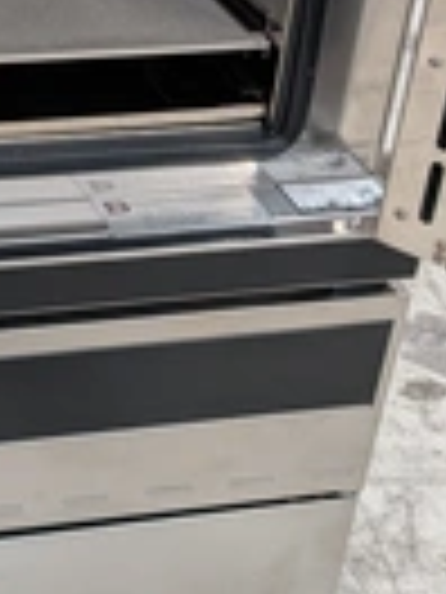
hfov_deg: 18.3
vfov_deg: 24.2
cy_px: -122
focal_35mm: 73
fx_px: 1254
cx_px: -187
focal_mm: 6.9
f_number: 1.68
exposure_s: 1/44.7
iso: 109
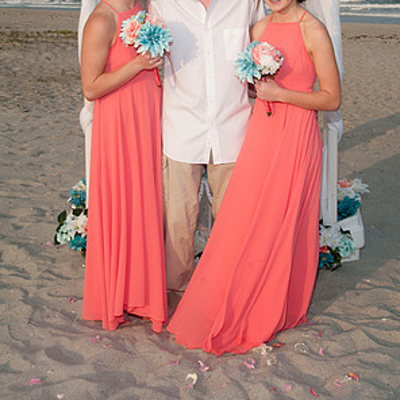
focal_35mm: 62
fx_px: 811
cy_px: 101
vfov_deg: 27.4
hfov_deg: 27.7
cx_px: 201
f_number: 8
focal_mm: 32
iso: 100
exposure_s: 1/250
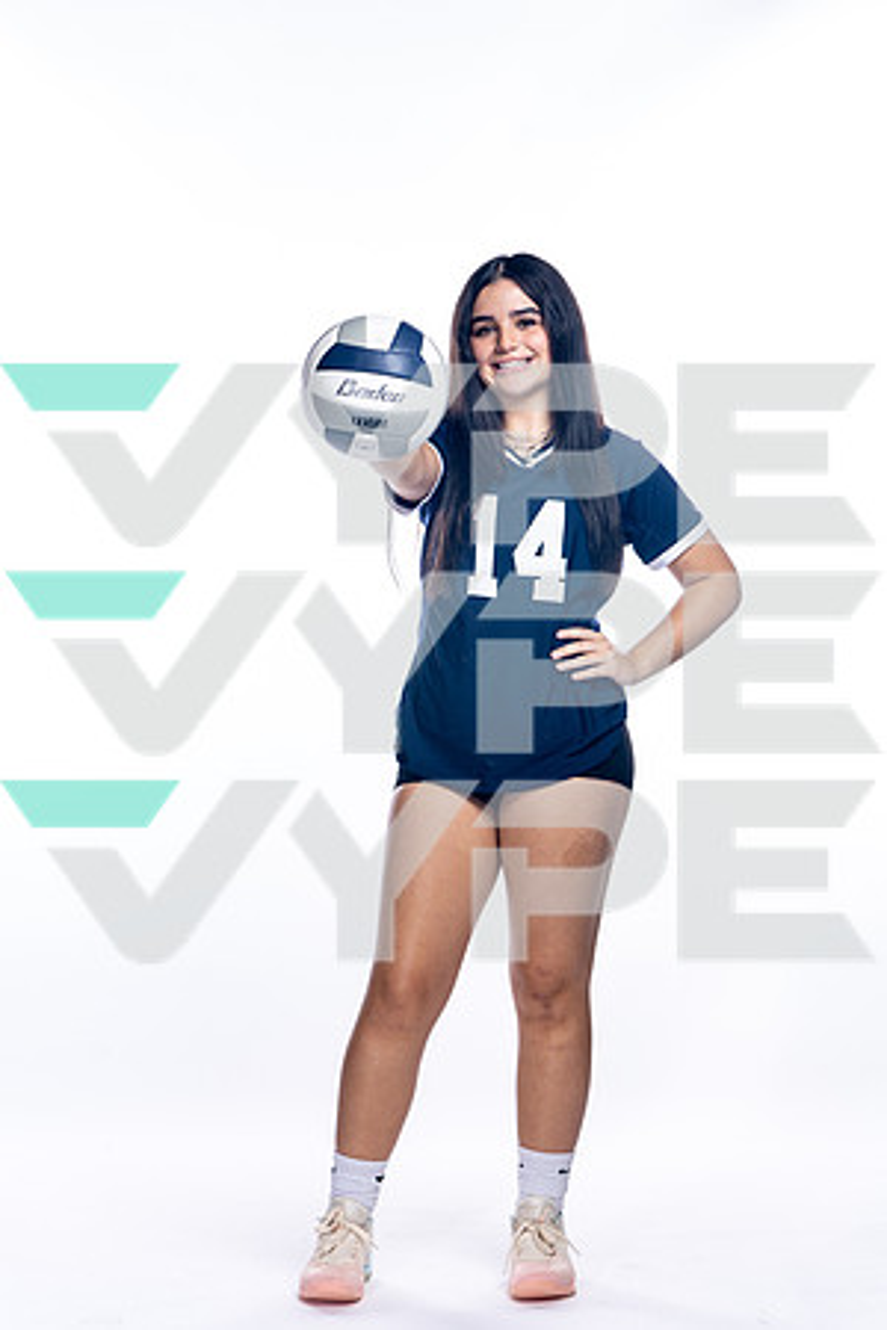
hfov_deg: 12.7
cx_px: 444
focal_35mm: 108
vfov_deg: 18.9
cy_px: 665
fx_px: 3991
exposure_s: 1/250
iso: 400
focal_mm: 108
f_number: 5.6
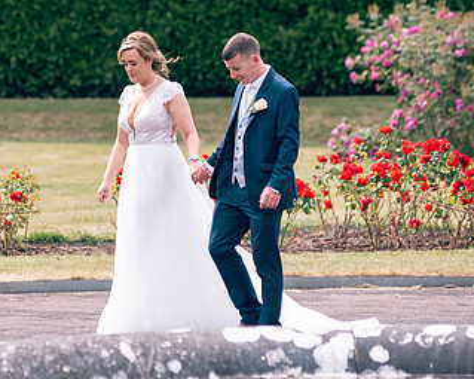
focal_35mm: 316
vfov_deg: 4.9
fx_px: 4432
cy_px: 120
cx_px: 144
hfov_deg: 6.1
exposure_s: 1/250
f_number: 3.5
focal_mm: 185
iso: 64
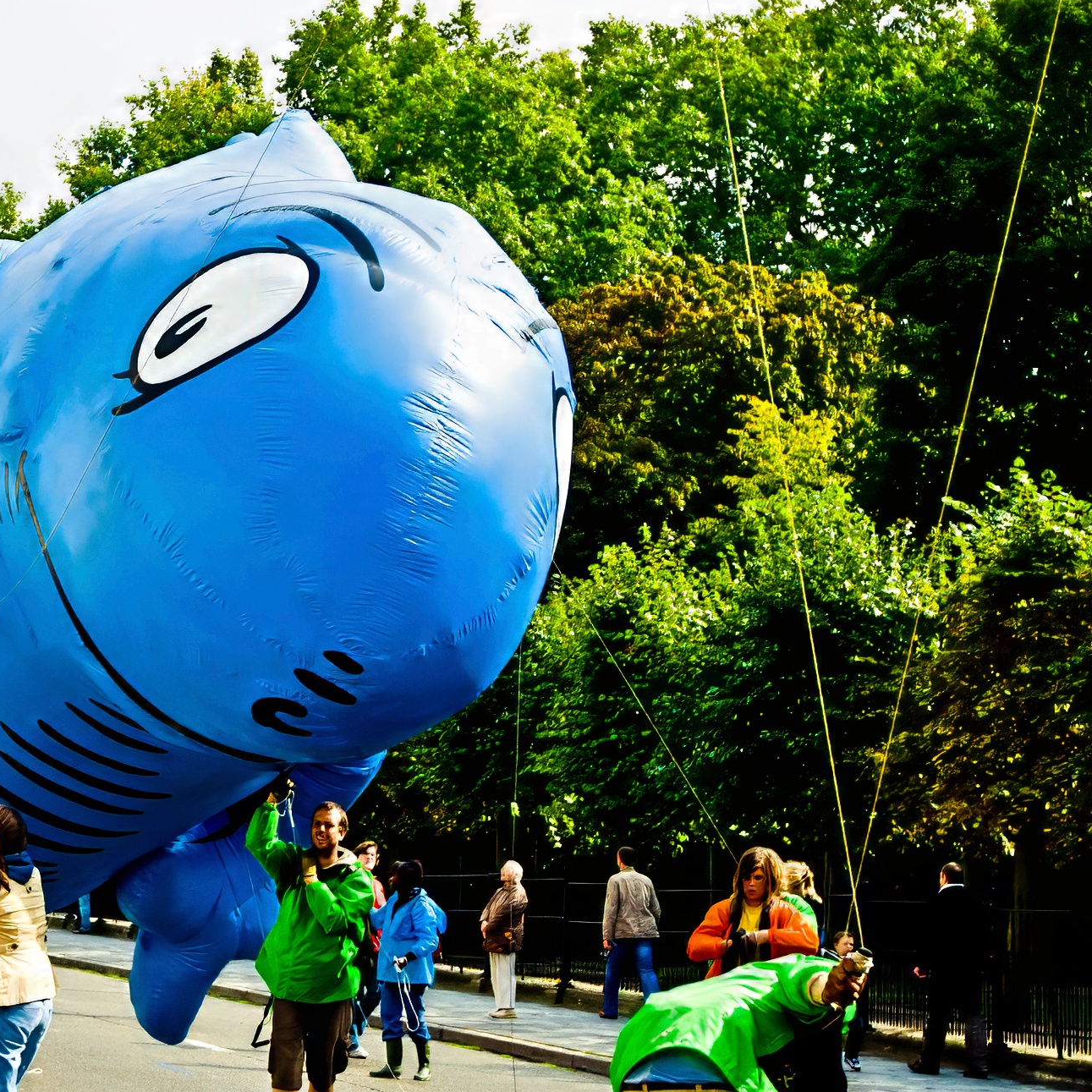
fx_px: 3498
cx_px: 145
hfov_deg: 17.5
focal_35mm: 98
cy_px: 388
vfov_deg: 17.7
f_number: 4
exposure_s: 1/3200
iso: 400
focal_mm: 35
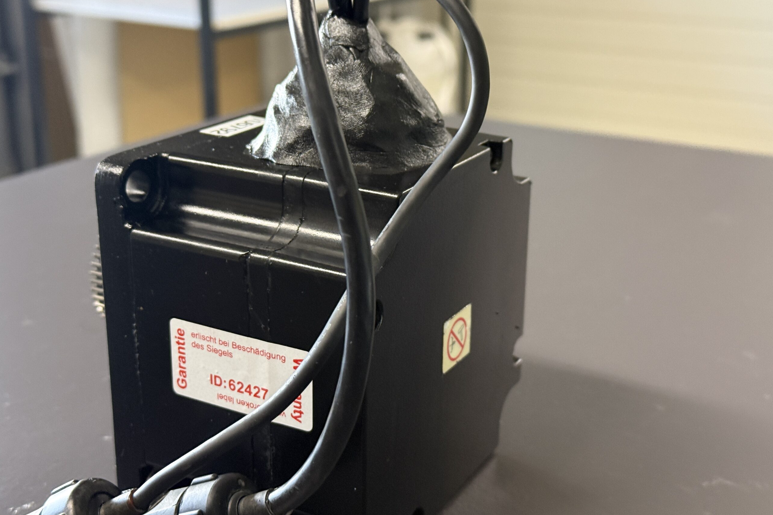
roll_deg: +0.4
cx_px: 386
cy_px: 239
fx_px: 1074
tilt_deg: -18.3
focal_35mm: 50
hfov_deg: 39.6
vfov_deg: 27.0
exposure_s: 1/33
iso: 320
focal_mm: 6.76
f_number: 1.78
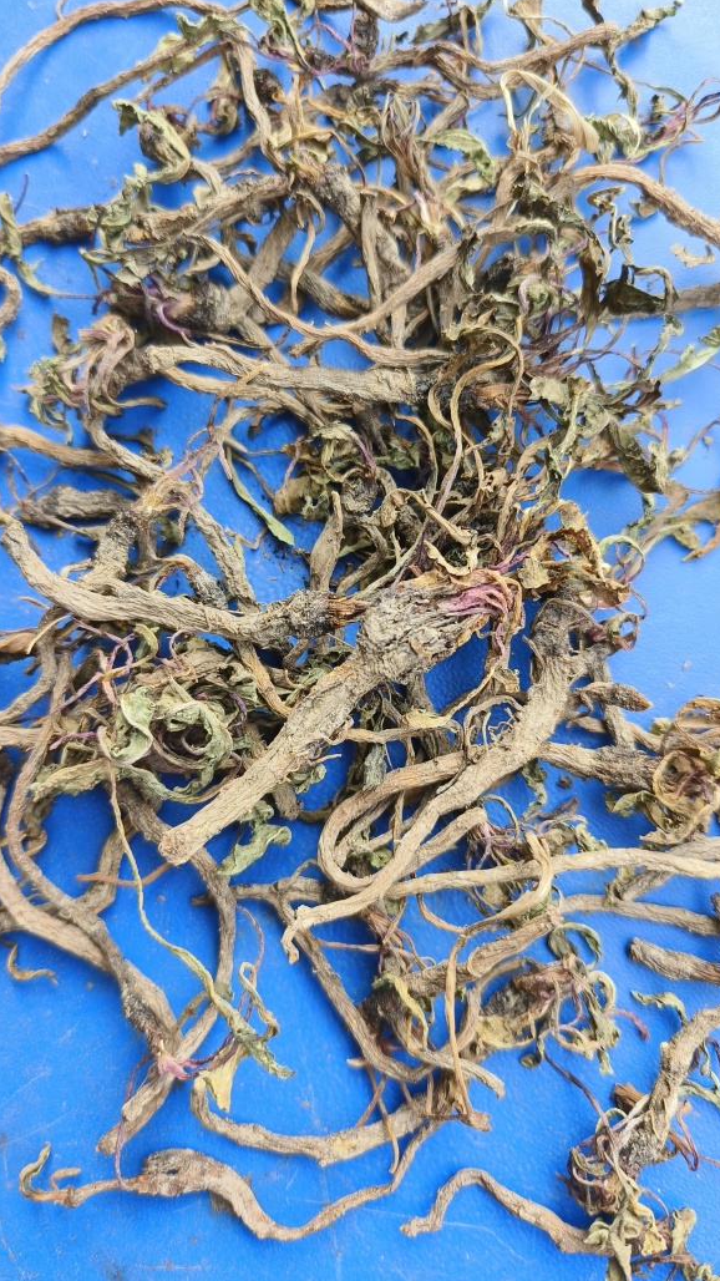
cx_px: 376
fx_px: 883
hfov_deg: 44.4
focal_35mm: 26
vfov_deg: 71.9
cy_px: 620
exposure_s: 1/219
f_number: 1.75
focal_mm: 5.5
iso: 72
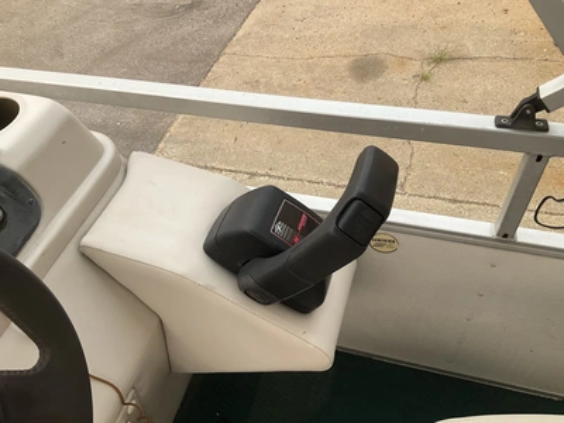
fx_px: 472
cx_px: 282
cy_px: 212
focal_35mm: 29
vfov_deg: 48.2
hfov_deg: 61.7
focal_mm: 3
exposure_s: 1/691
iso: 25
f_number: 1.8
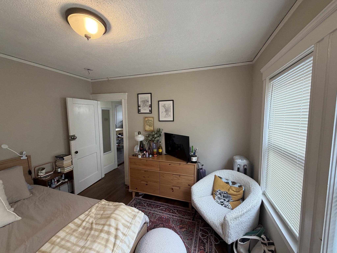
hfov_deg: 102.1
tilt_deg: -2.9
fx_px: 136
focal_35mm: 14
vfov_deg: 85.7
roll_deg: +1.9
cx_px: 168
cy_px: 126
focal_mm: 2.22
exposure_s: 1/60
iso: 200
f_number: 2.2
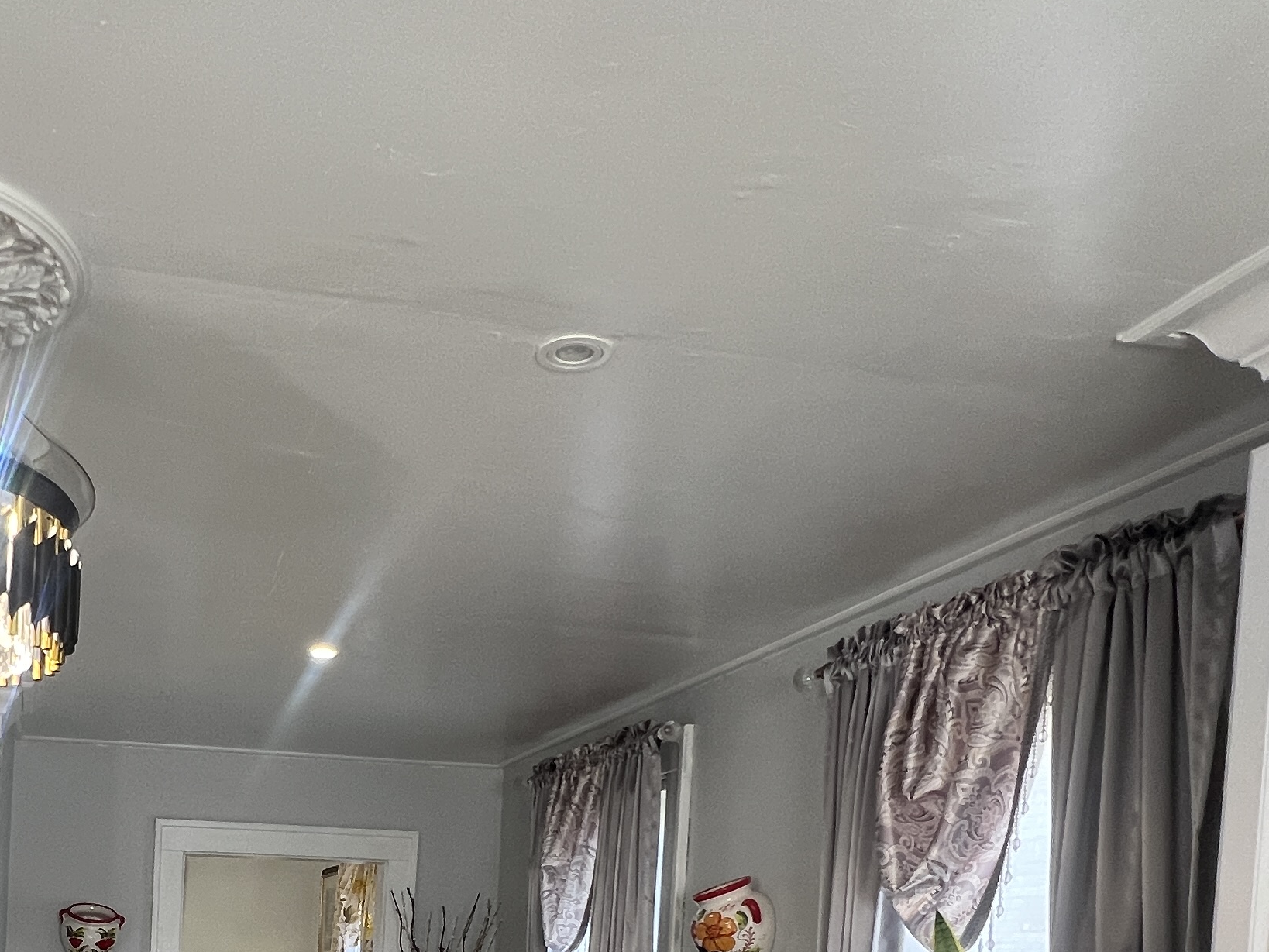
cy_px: 1017
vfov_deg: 37.8
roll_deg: -3.1
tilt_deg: -3.0
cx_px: 265
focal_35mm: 32
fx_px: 1173
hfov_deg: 53.3
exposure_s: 1/60
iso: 125
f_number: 1.8
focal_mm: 1.57
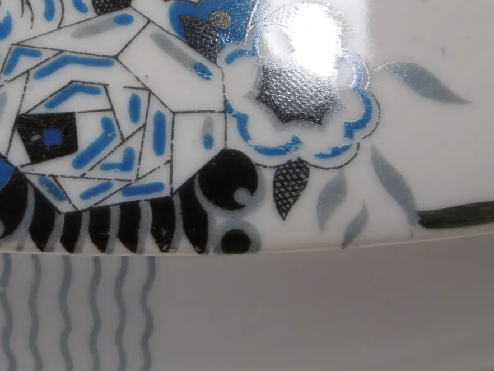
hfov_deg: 24.4
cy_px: 152
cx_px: 62
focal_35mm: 78
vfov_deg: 18.9
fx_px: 1113
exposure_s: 1/20
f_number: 3.8
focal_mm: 7.7
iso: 100
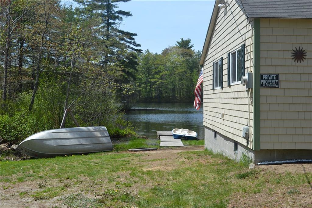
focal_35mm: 48
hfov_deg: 41.1
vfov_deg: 28.1
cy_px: 104
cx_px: 156
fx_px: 416
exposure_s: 1/250
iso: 100
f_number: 8
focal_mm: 32
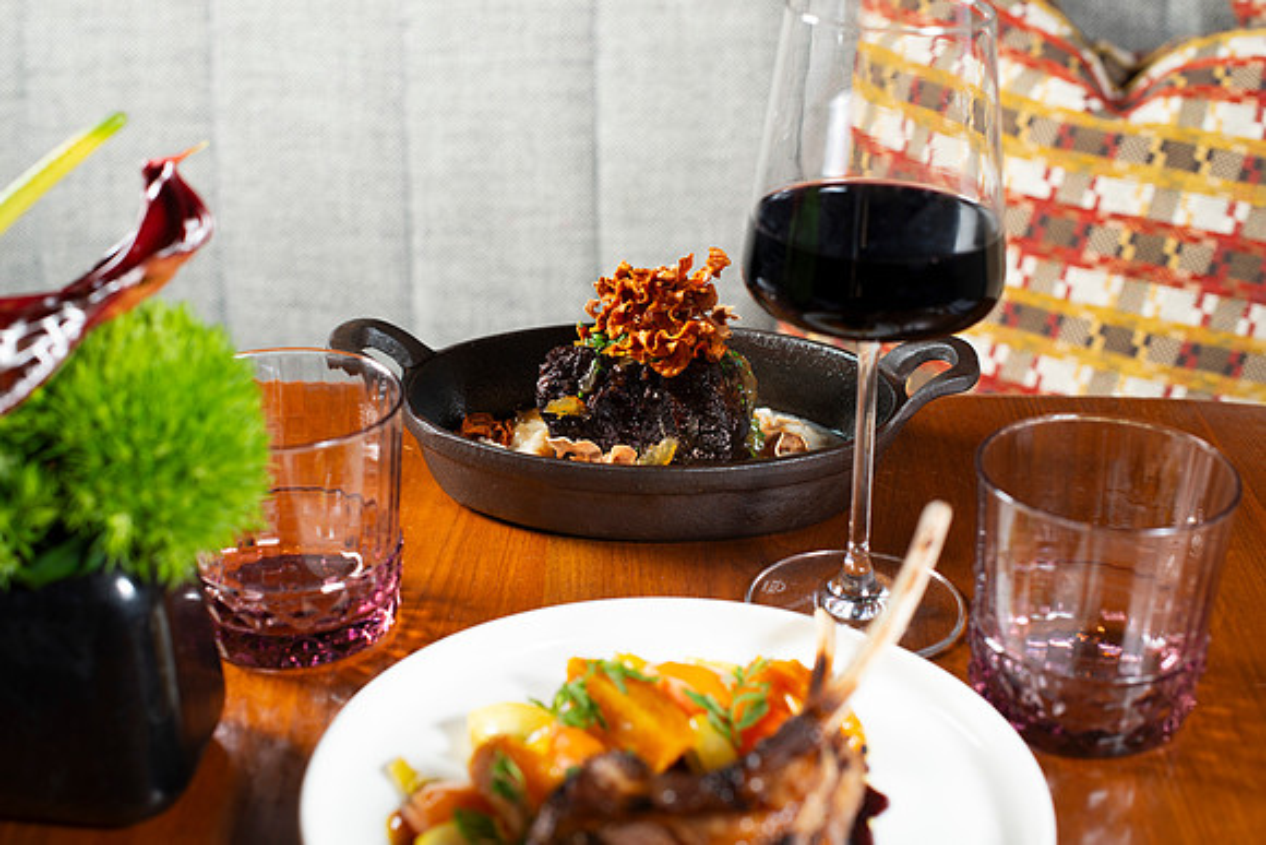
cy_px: 422
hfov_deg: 39.2
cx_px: 633
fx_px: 1775
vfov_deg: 26.8
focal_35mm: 50
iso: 200
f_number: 4.5
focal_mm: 50
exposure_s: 1/200
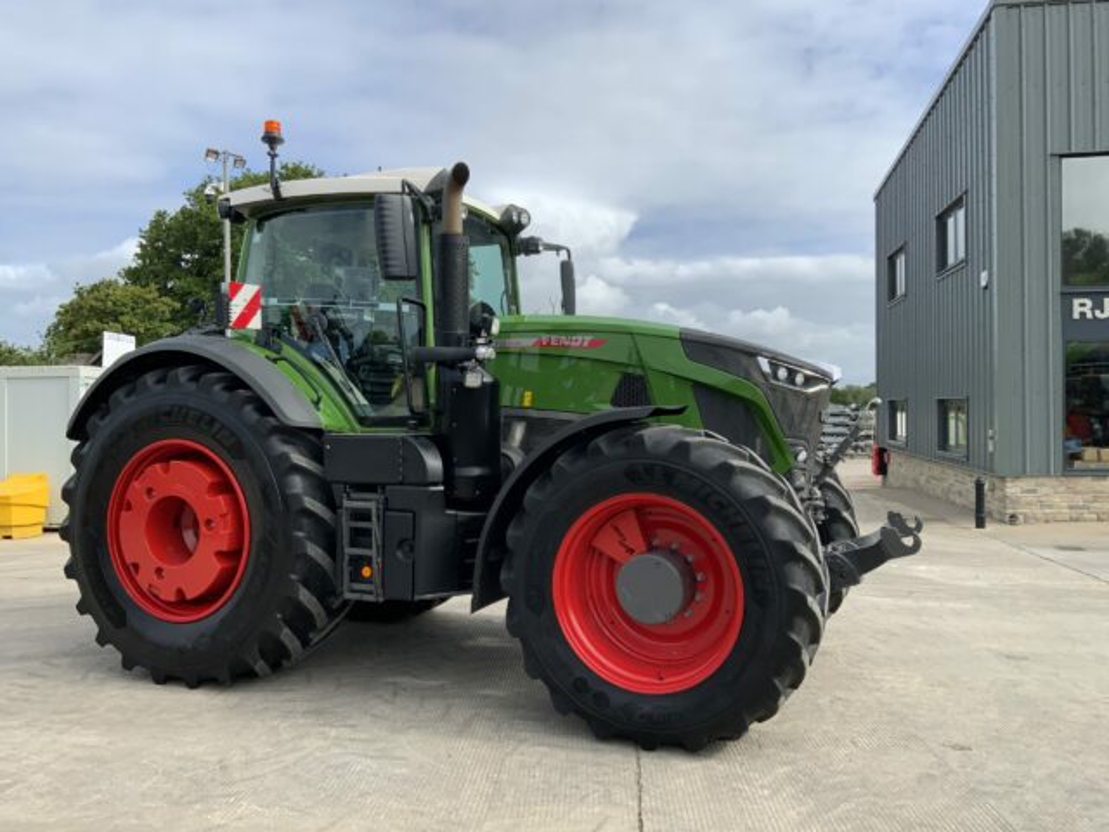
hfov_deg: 61.7
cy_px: 416
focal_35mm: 29
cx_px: 554
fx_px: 929
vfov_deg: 48.2
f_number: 1.8
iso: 16
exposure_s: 1/1534
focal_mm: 3
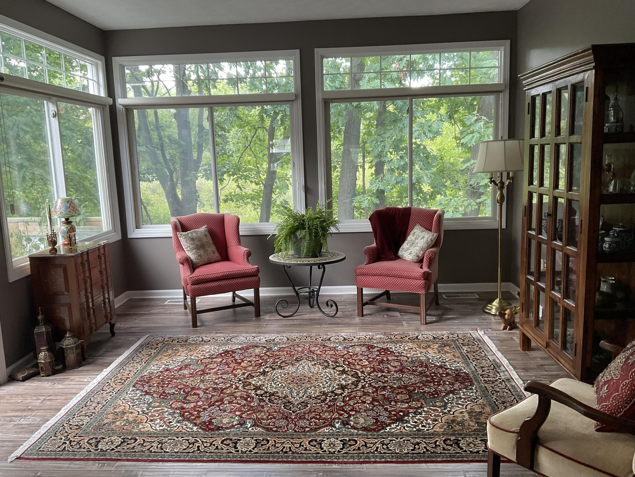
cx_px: 318
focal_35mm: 29
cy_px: 238
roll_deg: +1.7
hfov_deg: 61.7
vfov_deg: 48.2
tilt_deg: -9.8
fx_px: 532
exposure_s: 1/60
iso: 80
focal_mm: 3
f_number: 1.8
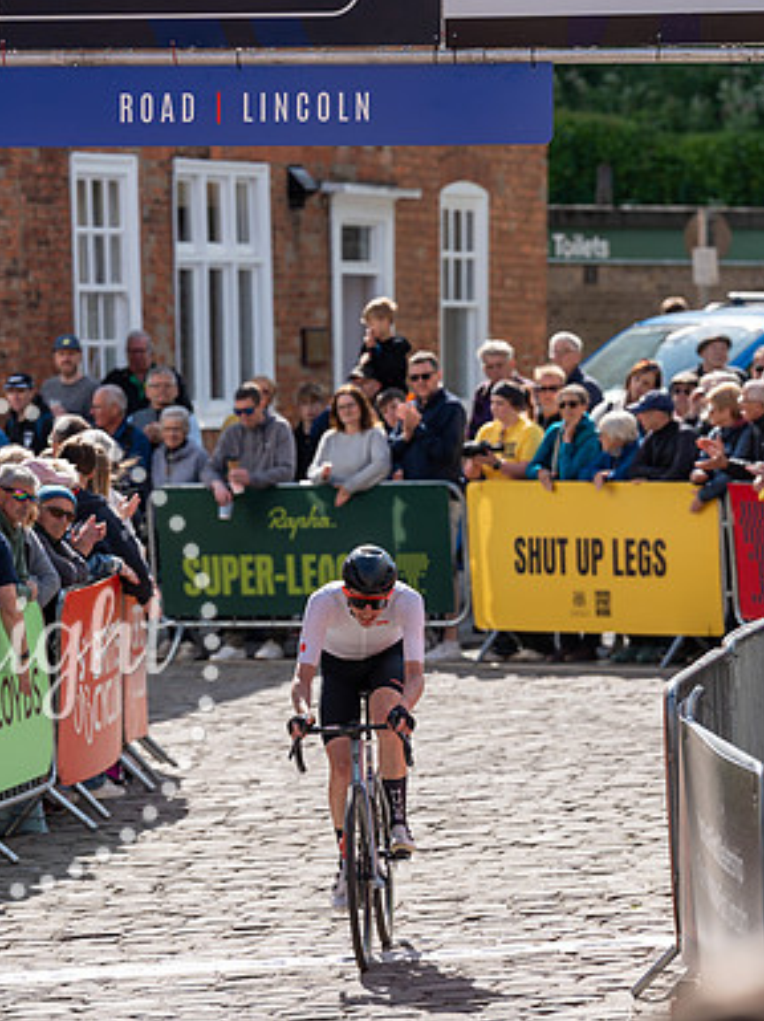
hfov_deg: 5.6
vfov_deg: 7.5
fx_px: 7752
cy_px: 510
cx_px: 382
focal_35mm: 263
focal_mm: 175
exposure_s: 1/1000
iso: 160
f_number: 4
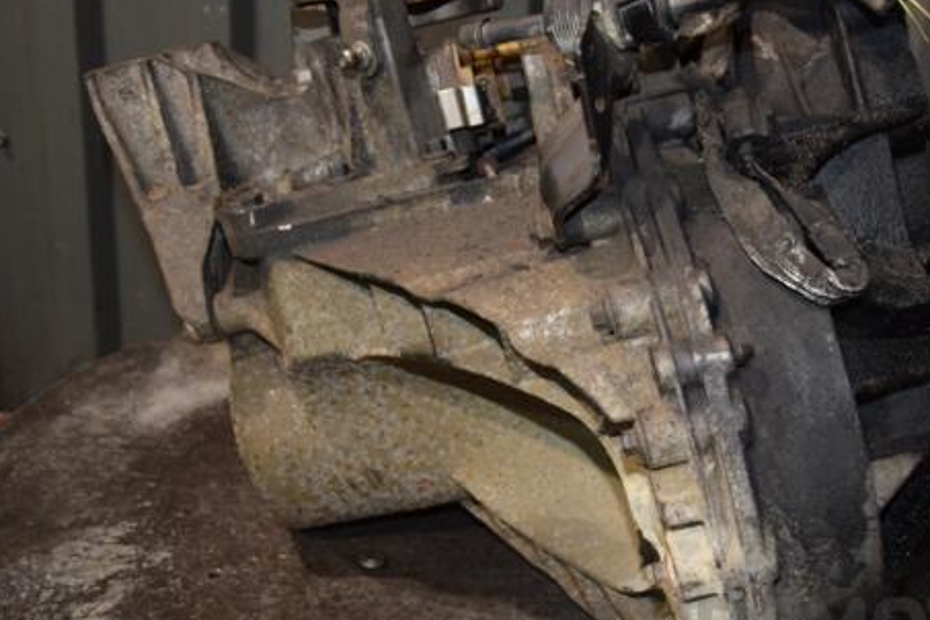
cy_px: 355
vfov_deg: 27.1
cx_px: 556
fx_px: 1283
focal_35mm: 50
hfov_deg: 39.7
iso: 800
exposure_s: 1/60
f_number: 5
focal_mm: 25
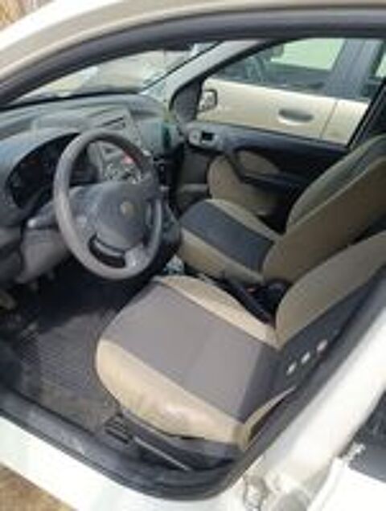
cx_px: 193
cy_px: 256
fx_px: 341
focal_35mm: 23
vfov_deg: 73.8
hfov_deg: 59.1
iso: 50
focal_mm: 6.11
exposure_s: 1/138
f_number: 1.65
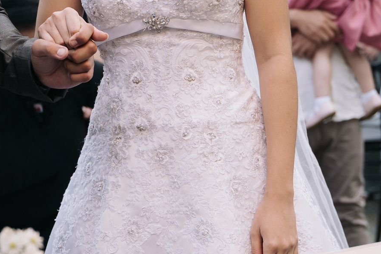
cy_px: -64
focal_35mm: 118
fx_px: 1249
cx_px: 149
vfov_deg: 11.4
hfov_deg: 17.3
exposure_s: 1/160
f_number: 2.8
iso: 320
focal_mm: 40
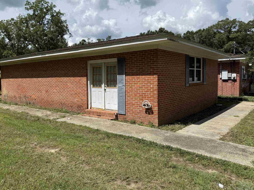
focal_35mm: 28
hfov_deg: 63.1
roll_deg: +0.5
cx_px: 108
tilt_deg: -1.4
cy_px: 85
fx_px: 205
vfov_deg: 49.7
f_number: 1.78
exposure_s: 1/6711
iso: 80
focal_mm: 6.76
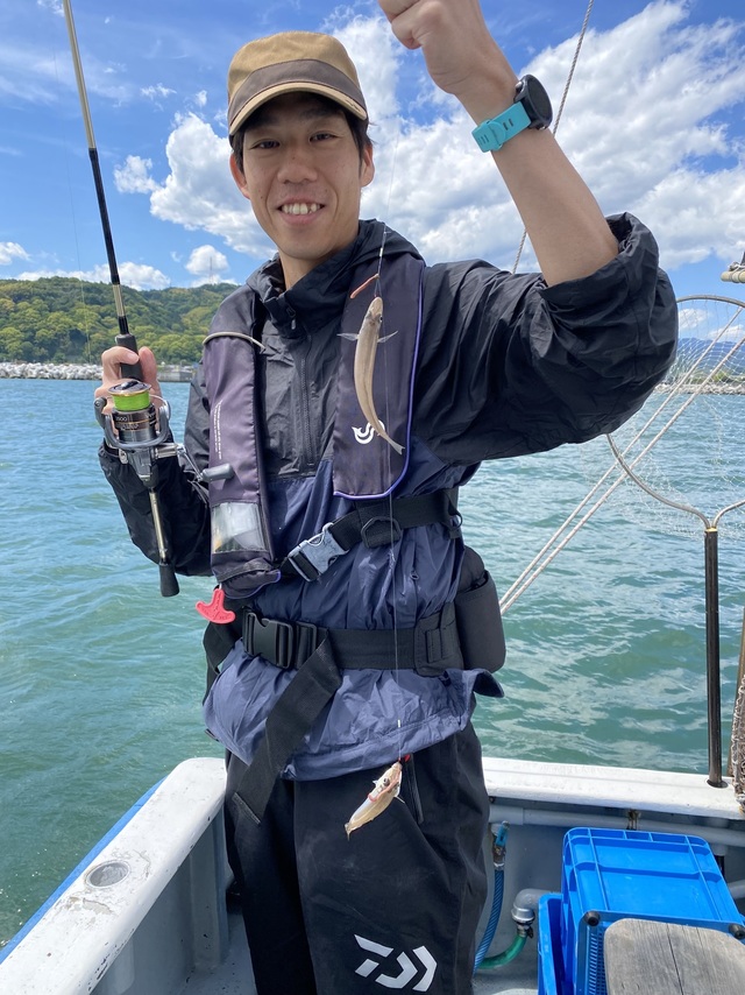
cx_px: 372
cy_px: 498
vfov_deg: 67.3
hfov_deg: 53.0
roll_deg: -1.8
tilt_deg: -7.8
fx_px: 746
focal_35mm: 26
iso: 32
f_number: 1.8
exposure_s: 1/1779
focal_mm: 4.25
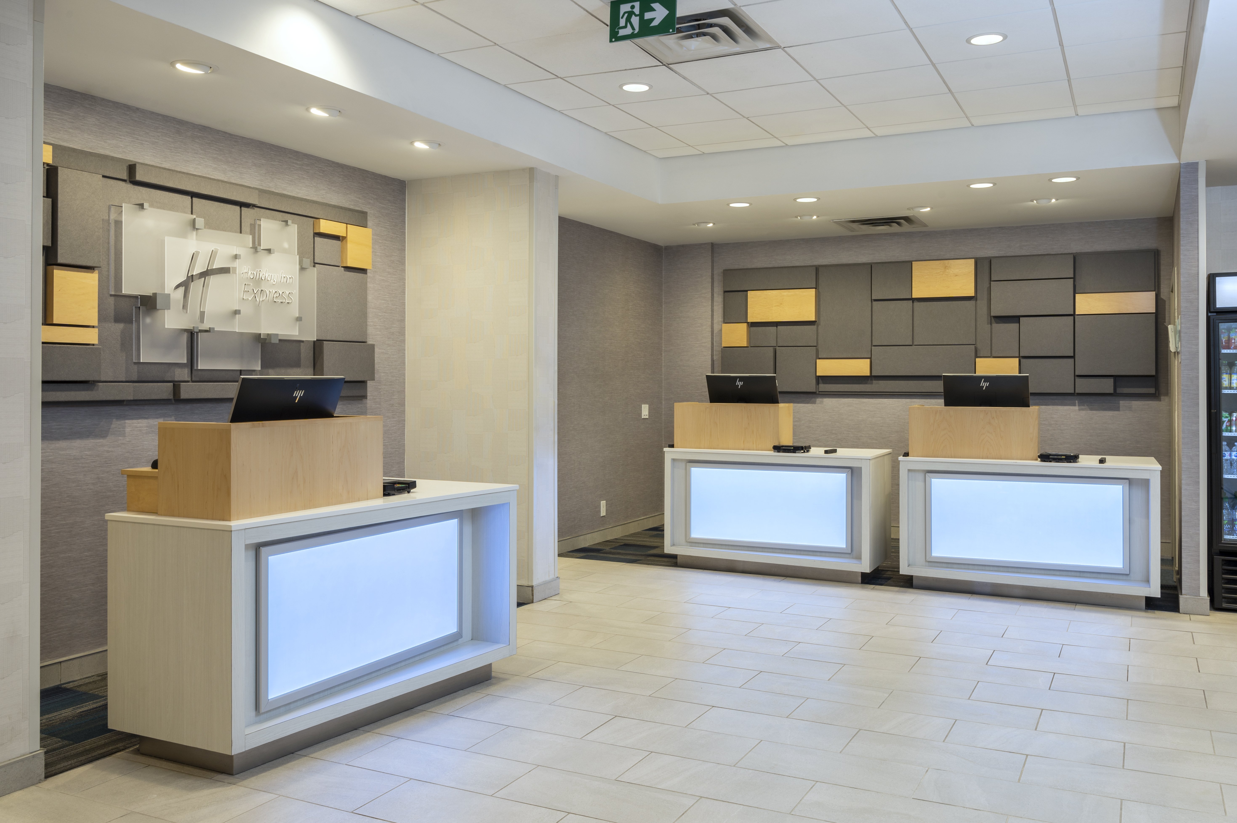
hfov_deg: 61.1
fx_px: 1047
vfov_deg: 42.9
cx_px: 618
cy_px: 412
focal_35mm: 30
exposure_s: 1/3
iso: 100
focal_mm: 30.5
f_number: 11
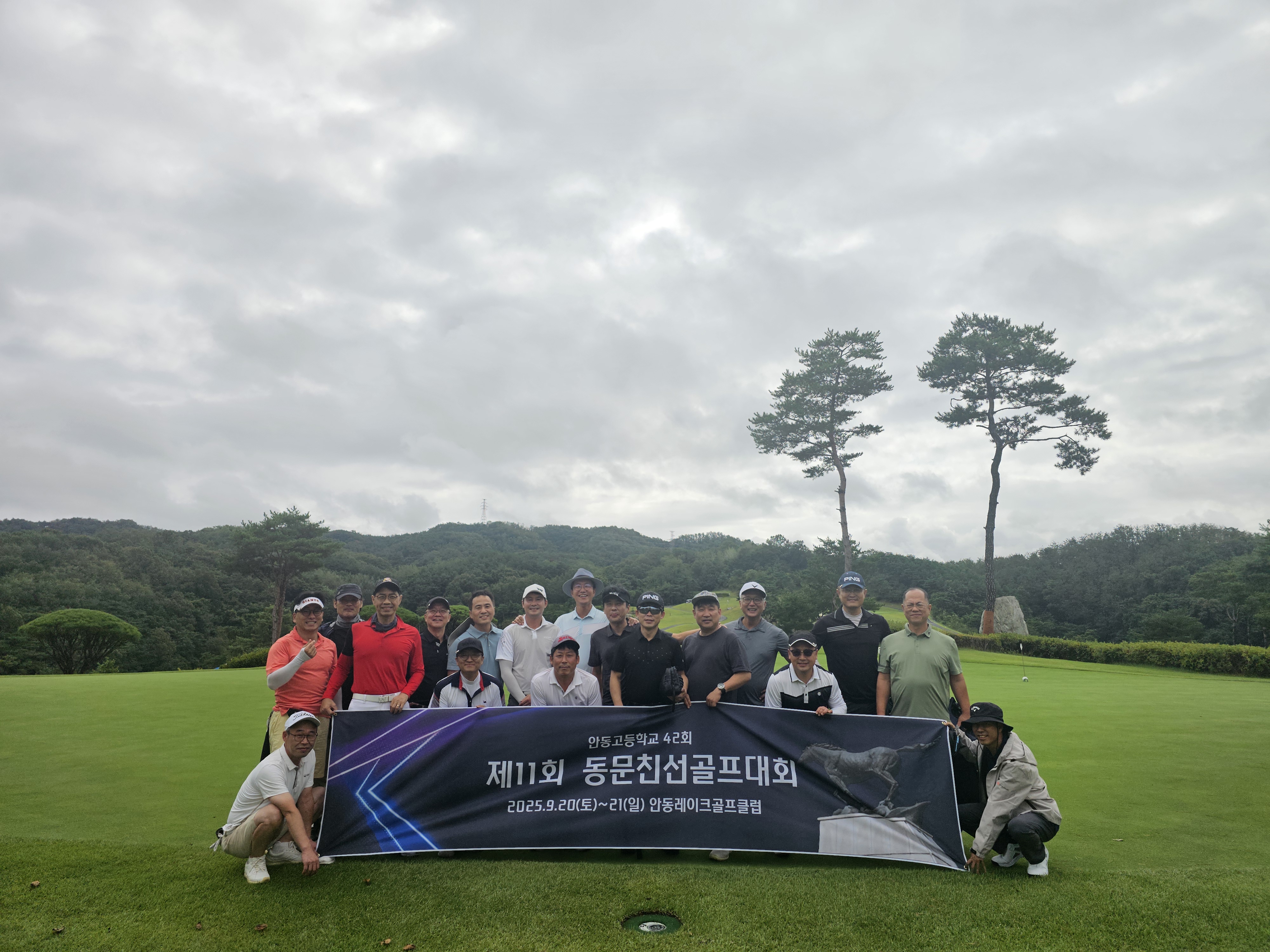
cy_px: 476
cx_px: 635
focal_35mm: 23
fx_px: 844
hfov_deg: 73.9
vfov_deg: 58.9
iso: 10
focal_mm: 6.3
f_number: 1.7
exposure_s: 1/1372
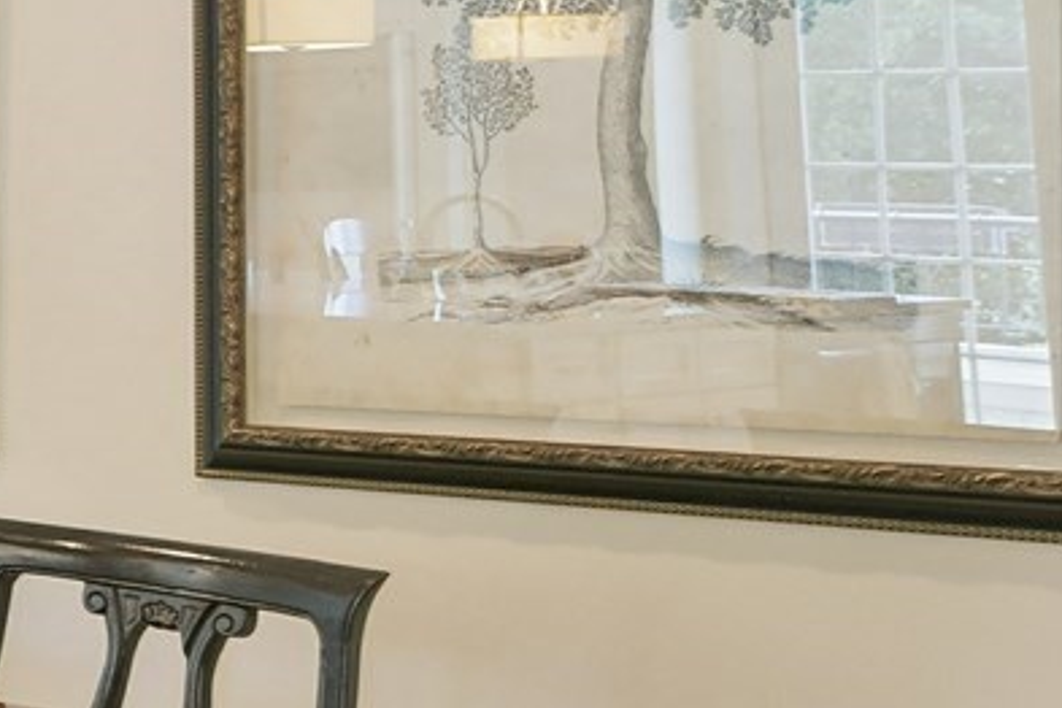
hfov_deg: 15.5
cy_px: 307
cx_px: -1440
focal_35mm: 73
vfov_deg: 18.7
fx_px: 2153
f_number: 9
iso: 640
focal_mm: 14
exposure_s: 1/10
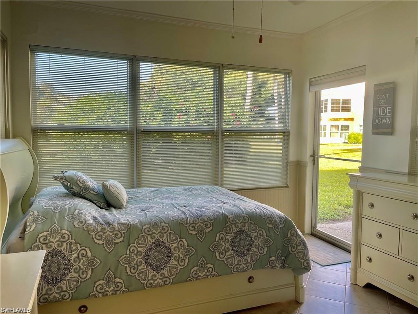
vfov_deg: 53.1
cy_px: 157
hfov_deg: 67.3
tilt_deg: -4.3
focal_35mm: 26
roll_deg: +0.1
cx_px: 209
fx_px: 314
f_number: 1.6
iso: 40
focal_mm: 5.1
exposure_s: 1/121
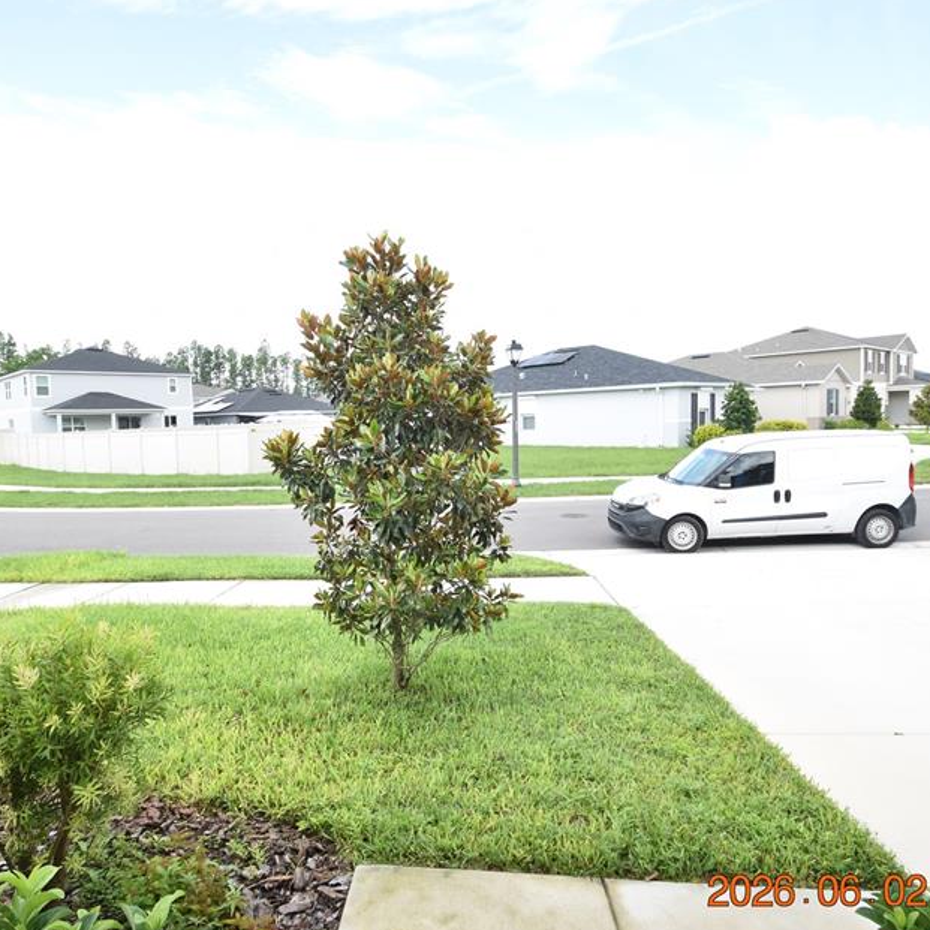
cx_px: 425
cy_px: 457
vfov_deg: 72.1
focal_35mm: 21
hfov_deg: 72.0
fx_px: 638
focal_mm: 10
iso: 280
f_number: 8
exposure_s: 1/250
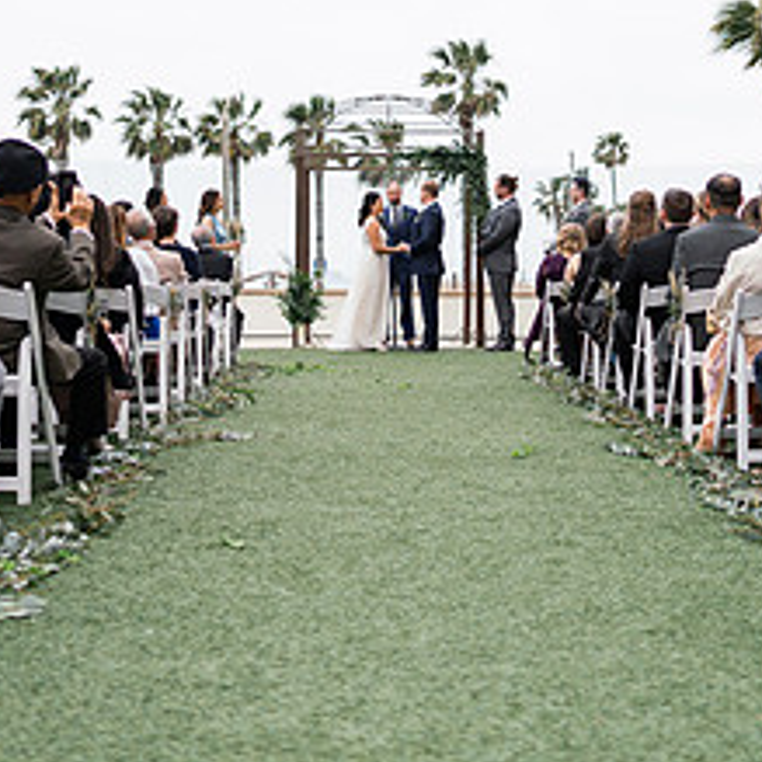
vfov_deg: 31.6
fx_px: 1345
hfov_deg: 31.6
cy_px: 433
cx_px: 400
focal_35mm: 54
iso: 160
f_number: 1.4
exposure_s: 1/5000
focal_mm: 24
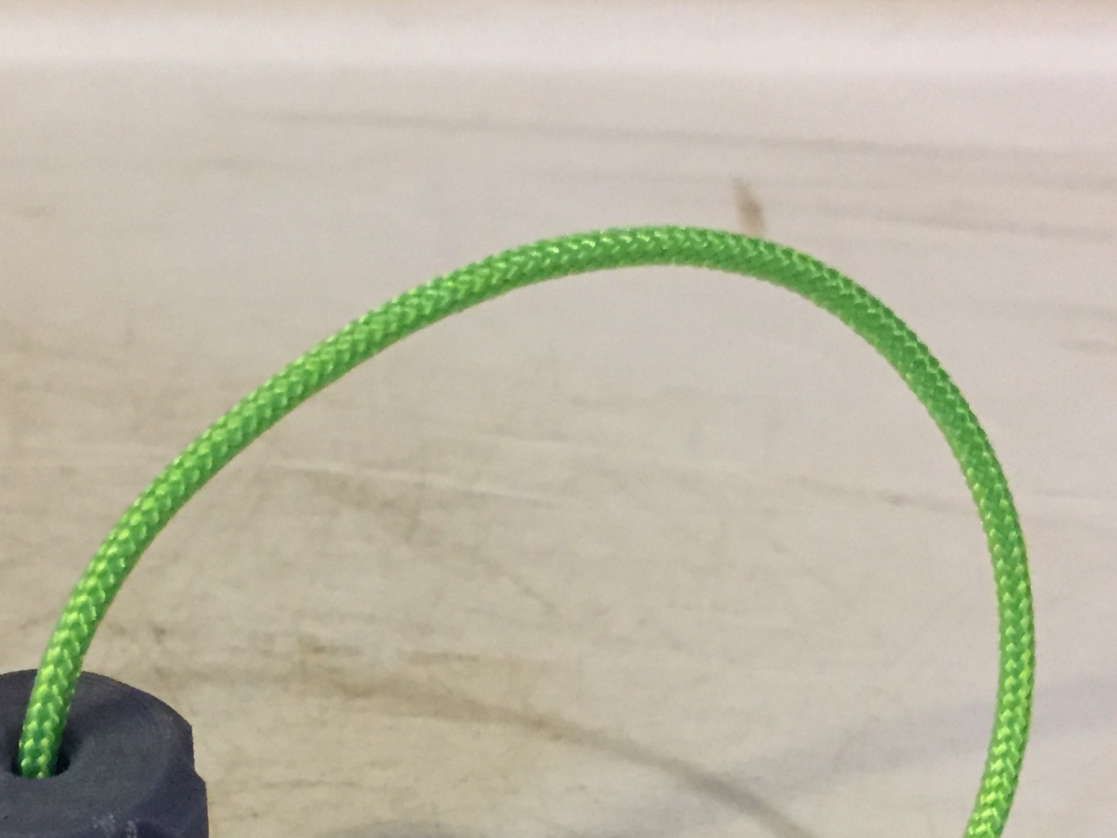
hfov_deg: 28.7
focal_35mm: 67
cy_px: 868
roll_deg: -2.6
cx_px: 345
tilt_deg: -42.1
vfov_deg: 21.1
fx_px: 2162
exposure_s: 1/15
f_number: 2.2
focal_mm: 4.15
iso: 250
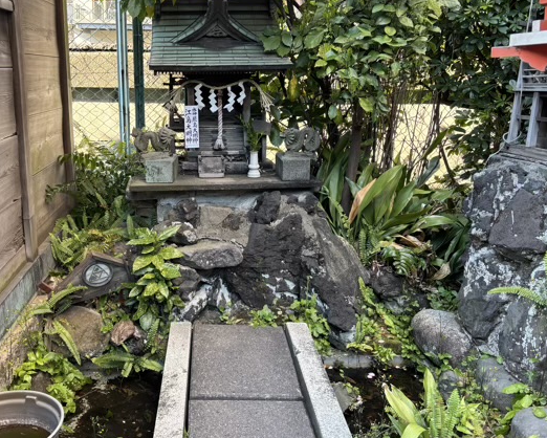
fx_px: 551
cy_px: 198
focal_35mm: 34
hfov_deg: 52.4
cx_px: 212
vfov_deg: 43.3
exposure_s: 1/121
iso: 100
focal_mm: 5.96
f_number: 1.6
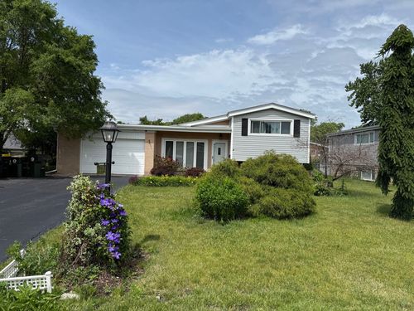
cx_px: 207
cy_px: 156
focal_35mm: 24
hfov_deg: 71.6
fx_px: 287
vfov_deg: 56.8
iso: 80
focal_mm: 6.76
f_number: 1.78
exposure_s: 1/6711
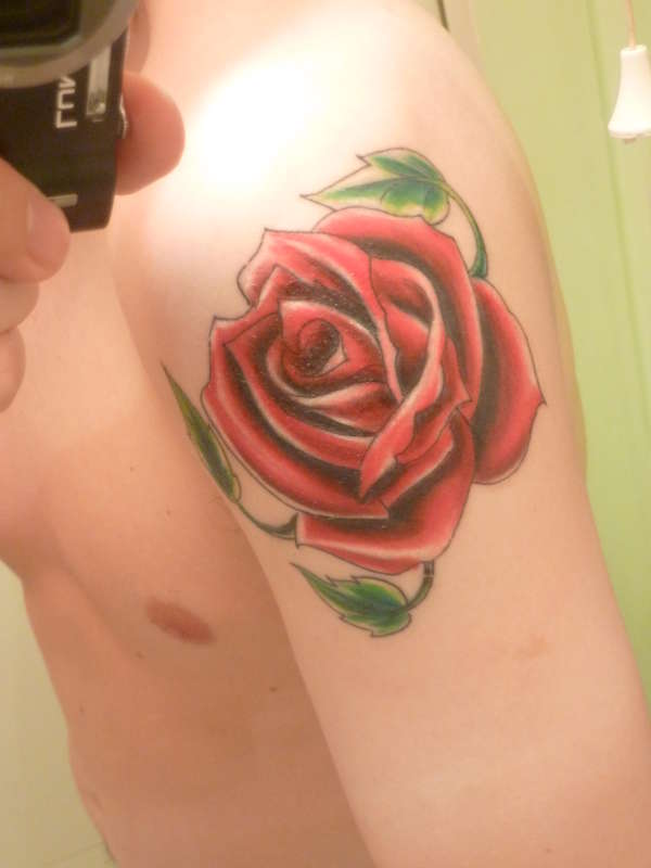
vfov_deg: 42.9
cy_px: 434
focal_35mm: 44
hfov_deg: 32.9
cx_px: 326
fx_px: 1103
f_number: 3.7
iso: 400
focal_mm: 7.3
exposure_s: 1/10
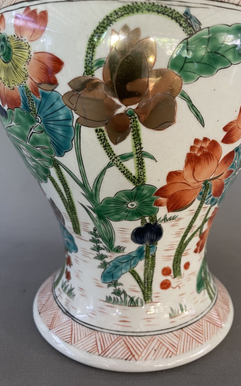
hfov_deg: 44.3
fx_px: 294
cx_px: 142
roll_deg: -1.7
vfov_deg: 66.5
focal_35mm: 28
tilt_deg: -15.2
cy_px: 193
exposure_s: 1/60
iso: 250
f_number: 1.6
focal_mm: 4.2
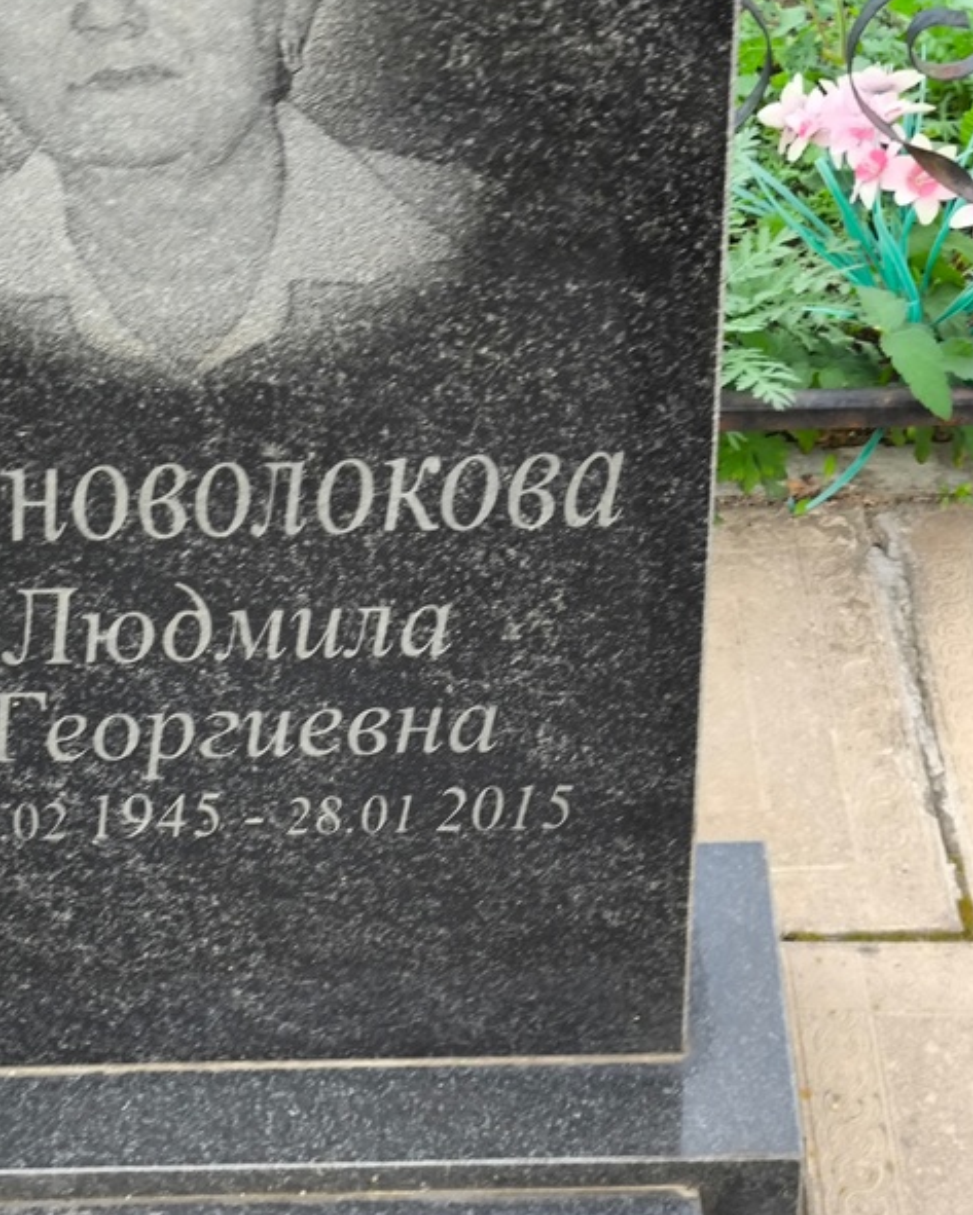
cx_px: 417
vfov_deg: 28.7
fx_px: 2375
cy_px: 611
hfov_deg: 23.1
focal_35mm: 66
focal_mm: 4.71
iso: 80
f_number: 1.7
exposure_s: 1/50
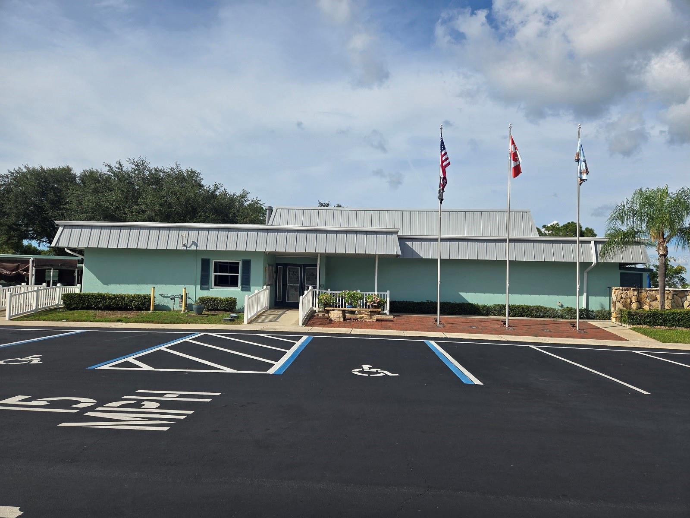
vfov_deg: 58.9
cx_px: 345
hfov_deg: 73.9
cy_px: 259
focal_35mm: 23
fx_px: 458
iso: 25
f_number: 1.8
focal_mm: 5.4
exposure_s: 1/2240
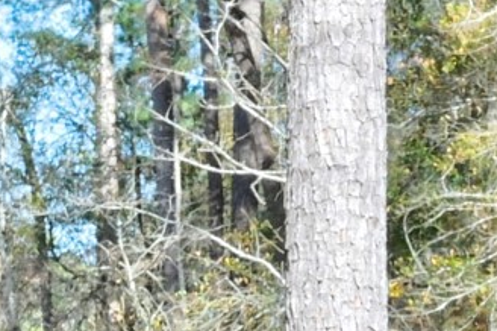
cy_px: 513
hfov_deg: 10.3
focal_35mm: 199
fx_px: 2745
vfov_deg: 6.8
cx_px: 499
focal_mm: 30
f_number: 8
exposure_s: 1/160
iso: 400
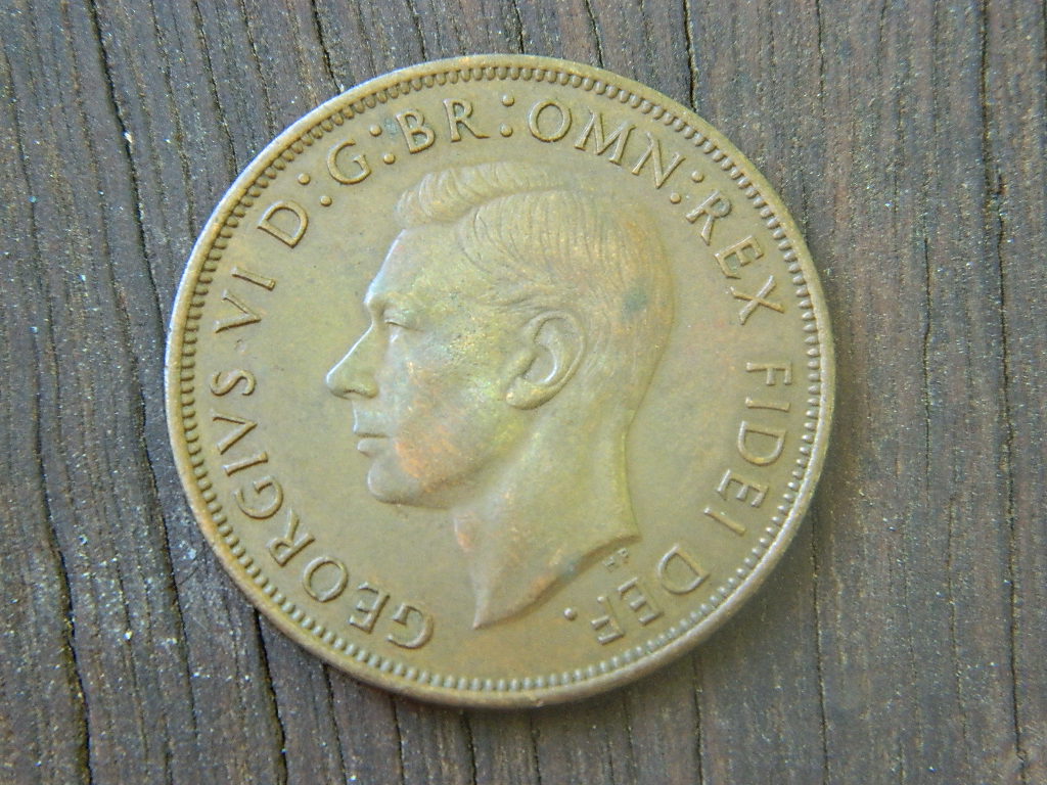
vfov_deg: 14.4
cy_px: 392
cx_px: 524
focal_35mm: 103
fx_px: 3115
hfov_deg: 19.1
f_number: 4.5
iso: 400
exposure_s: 1/60
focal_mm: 18.6
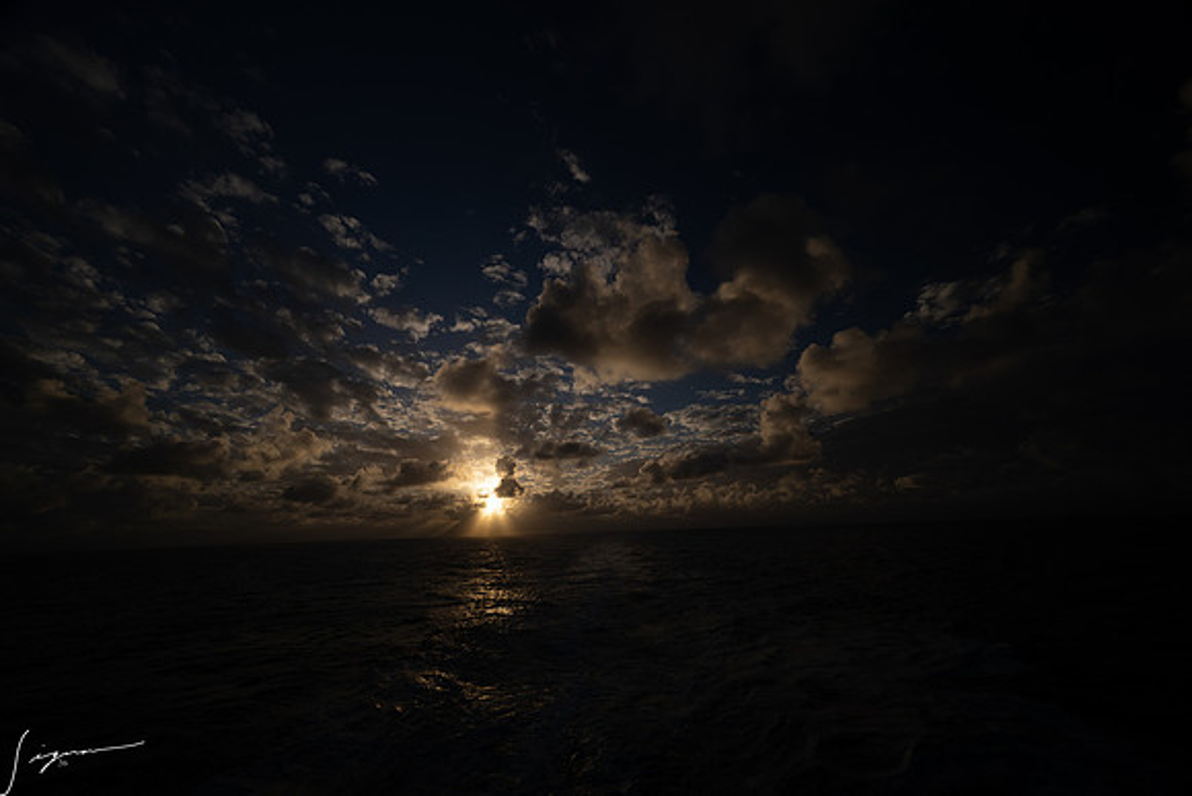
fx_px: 464
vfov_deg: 81.2
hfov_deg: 104.2
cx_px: 596
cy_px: 398
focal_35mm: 14
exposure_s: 1/400
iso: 125
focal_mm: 14
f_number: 13
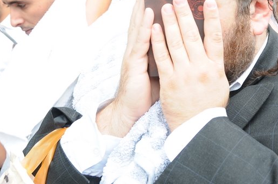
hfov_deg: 36.7
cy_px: 30
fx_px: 416
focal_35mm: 54
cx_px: 173
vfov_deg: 24.5
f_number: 5
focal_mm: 18
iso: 250
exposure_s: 1/125
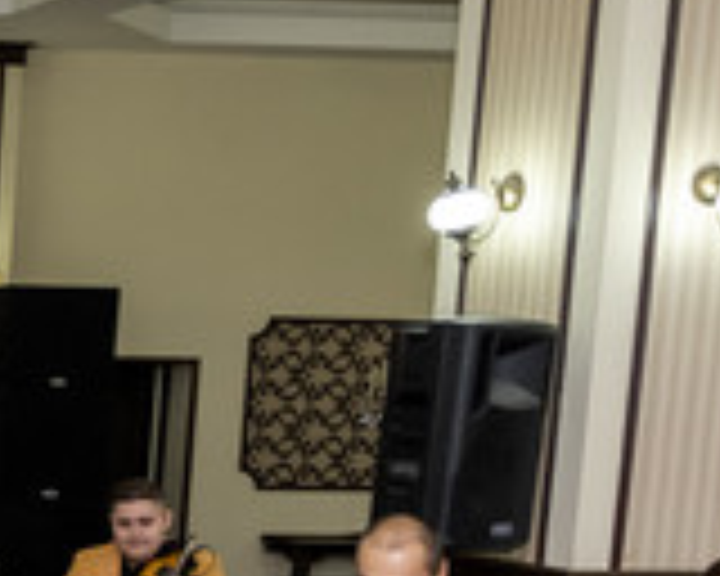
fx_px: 1918
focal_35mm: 90
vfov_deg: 16.5
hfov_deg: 17.5
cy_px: 641
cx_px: -549
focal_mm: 16
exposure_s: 1/125
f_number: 2.8
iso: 1600
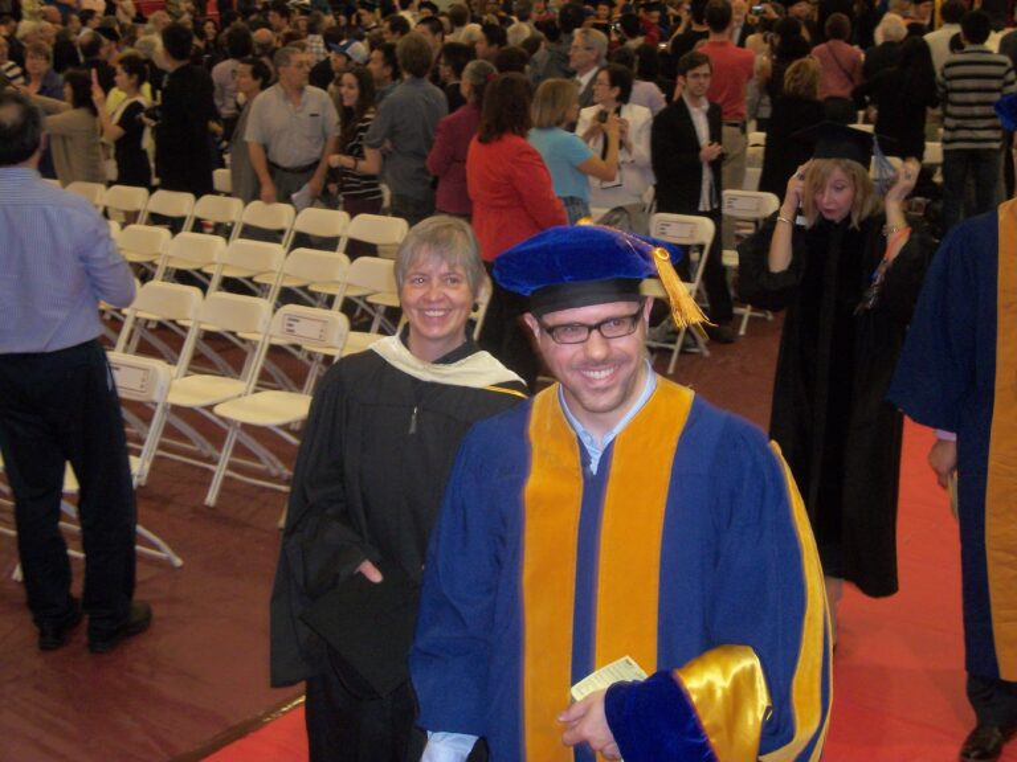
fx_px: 1469
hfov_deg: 38.2
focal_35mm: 50
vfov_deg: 29.1
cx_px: 508
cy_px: 381
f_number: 3.6
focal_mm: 8.8
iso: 250
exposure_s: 1/40
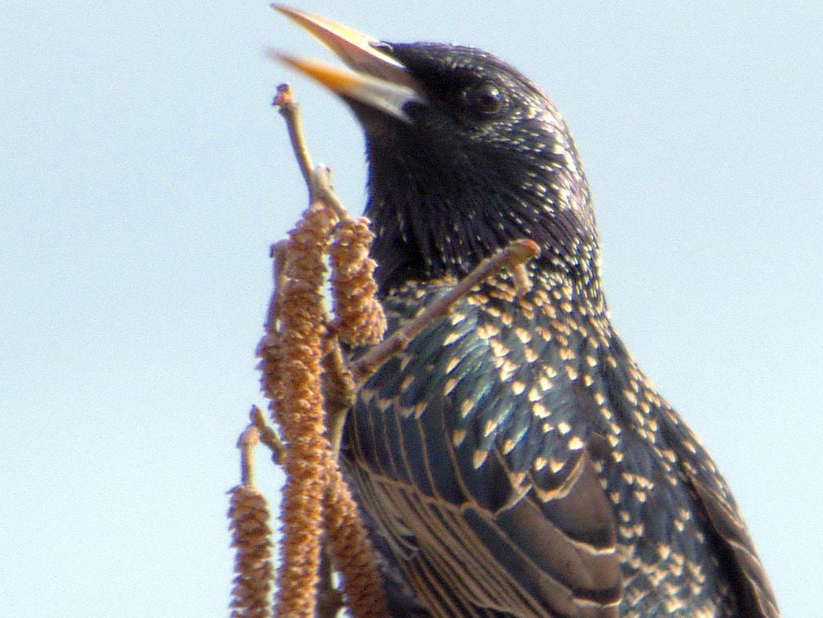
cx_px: 321
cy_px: 421
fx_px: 55908
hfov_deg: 0.8
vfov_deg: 0.6
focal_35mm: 2351
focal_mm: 214.2
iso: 80
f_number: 8
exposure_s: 1/200
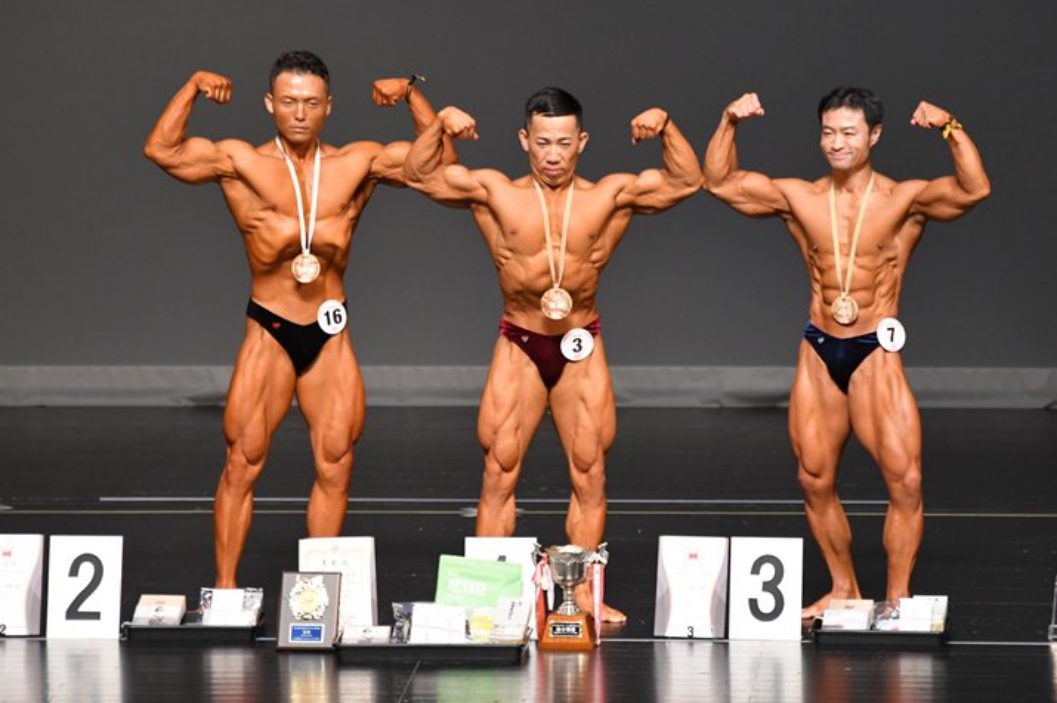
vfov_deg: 4.2
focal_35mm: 325
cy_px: 332
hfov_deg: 6.3
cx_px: 557
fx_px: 9538
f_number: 5.6
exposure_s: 1/400
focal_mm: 200
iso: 2500
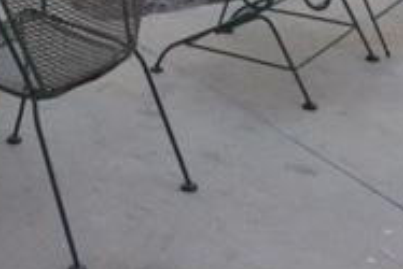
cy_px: -235
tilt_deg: -4.7
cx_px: -32
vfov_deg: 12.1
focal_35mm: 103
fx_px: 1154
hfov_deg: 19.1
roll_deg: +1.8
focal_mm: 4.15
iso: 50
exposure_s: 1/120
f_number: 2.2
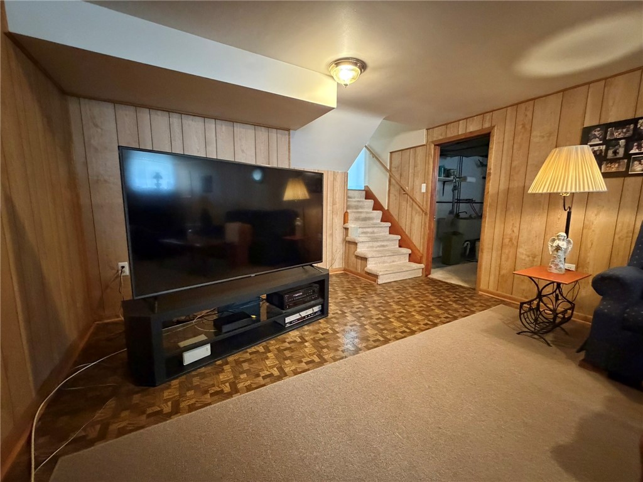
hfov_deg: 102.1
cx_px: 322
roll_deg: +0.2
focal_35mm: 14
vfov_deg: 85.7
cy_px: 241
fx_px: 260
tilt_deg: -7.8
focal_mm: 2.22
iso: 1000
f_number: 2.2
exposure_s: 1/60
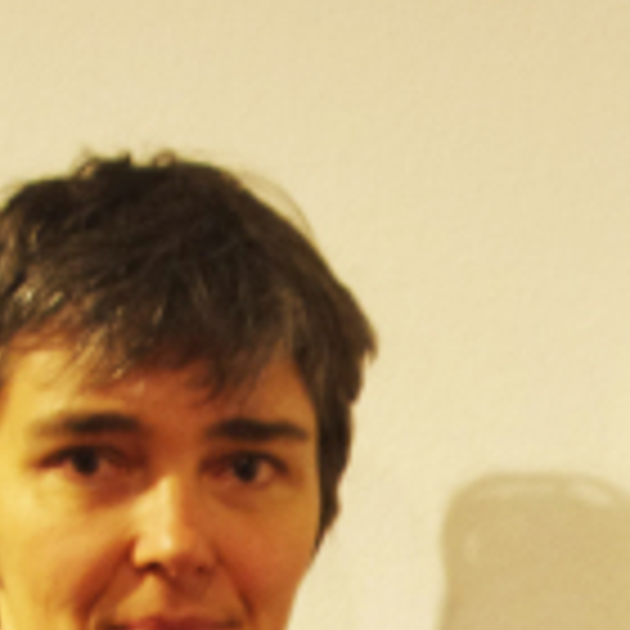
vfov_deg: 8.2
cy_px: 1350
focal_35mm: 202
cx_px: 846
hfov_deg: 8.5
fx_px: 4159
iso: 800
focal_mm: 23.13
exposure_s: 1/50
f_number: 4
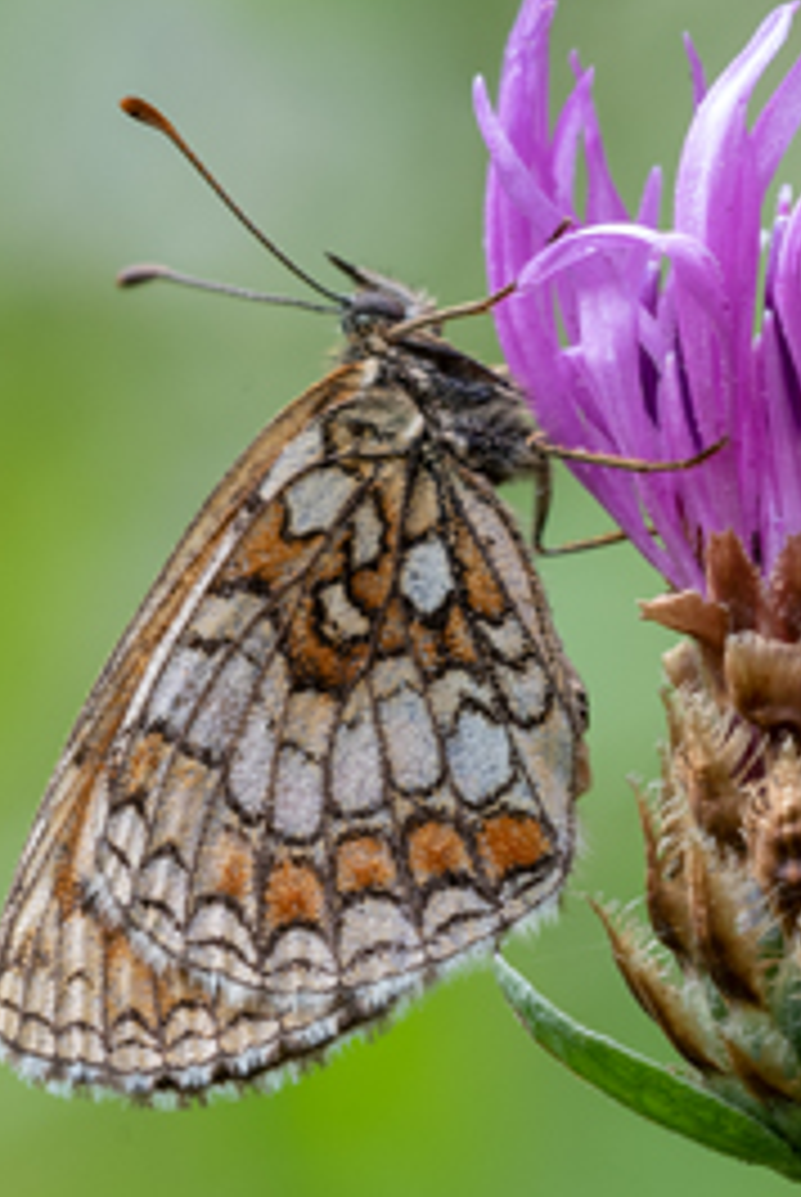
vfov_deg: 4.1
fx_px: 16876
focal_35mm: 507
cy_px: 994
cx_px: 817
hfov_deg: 2.7
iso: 400
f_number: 18
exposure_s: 1/13
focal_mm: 150
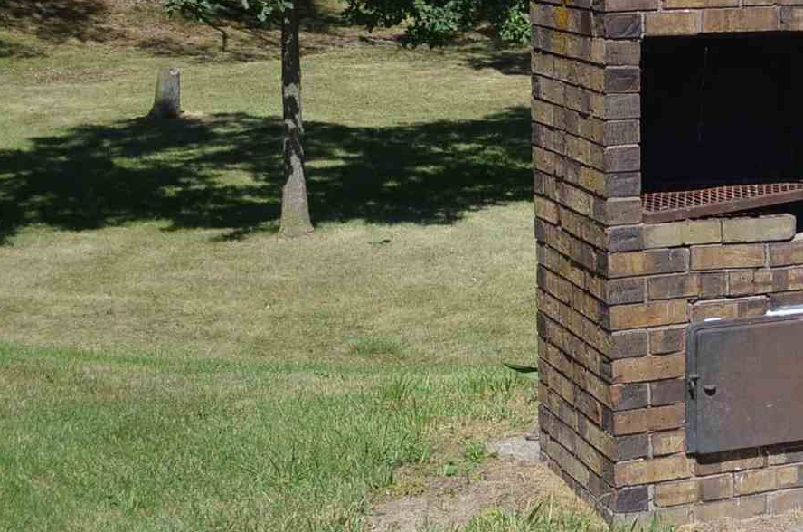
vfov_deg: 16.2
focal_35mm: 83
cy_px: 88
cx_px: 864
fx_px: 1847
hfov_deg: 23.2
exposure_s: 1/1600
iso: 400
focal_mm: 24
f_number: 5.6
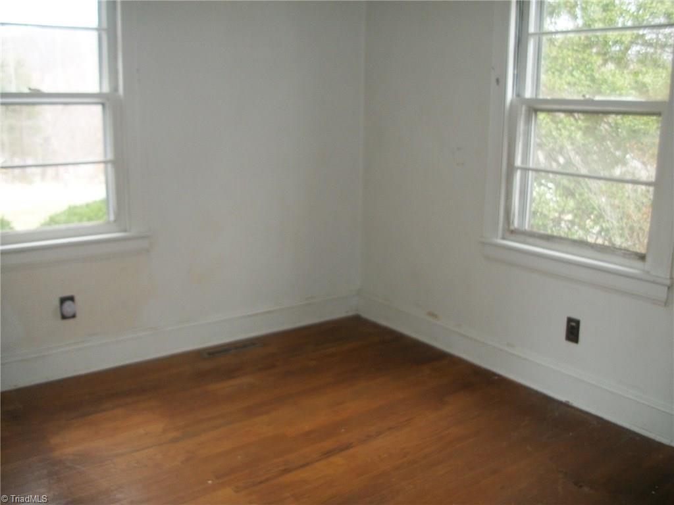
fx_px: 623
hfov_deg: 56.8
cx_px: 337
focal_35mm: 32
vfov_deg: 44.2
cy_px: 252
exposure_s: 1/60
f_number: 2.9
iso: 160
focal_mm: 5.7
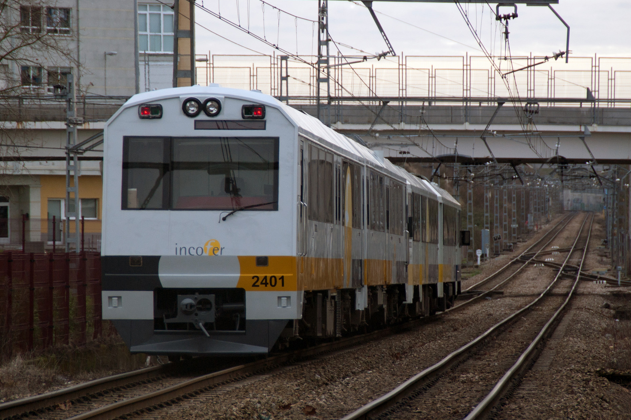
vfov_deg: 5.9
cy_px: 211
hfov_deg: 8.9
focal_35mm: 232
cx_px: 306
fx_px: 4063
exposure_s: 1/250
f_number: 6.3
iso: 400
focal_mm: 150
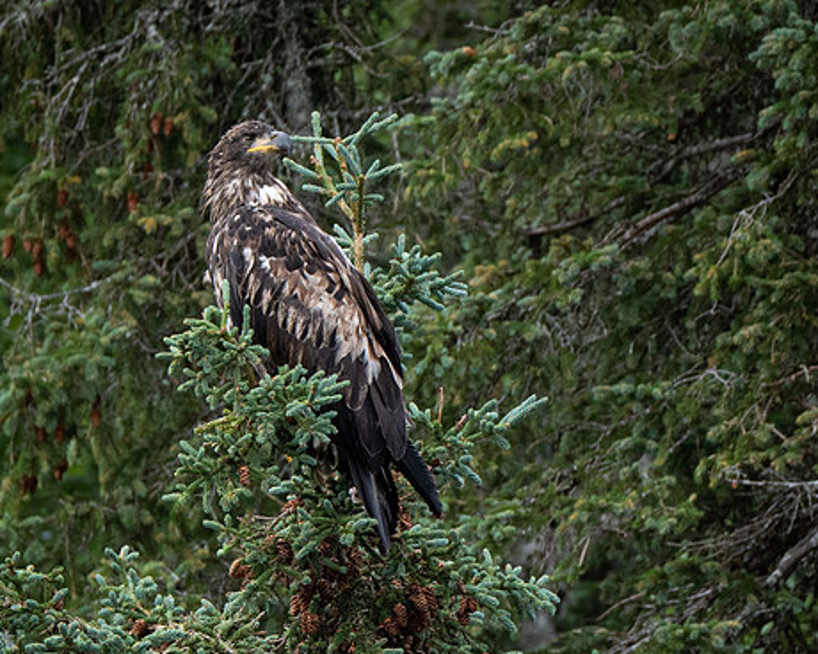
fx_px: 20917
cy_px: 564
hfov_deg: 2.2
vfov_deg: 1.8
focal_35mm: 864
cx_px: 428
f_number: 4.5
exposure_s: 1/1000
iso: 800
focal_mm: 191
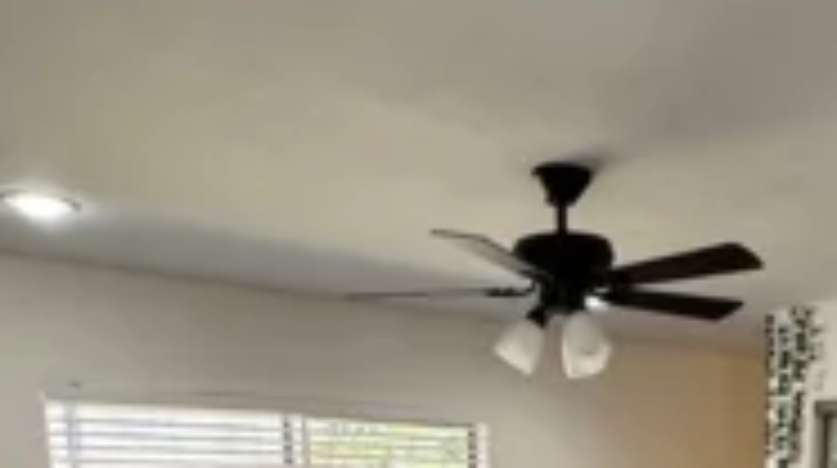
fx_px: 1019
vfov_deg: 21.2
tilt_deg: -11.2
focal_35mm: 46
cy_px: 729
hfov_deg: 43.8
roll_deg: -0.5
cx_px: 580
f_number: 2.2
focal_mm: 2.22
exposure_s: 1/120
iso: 125
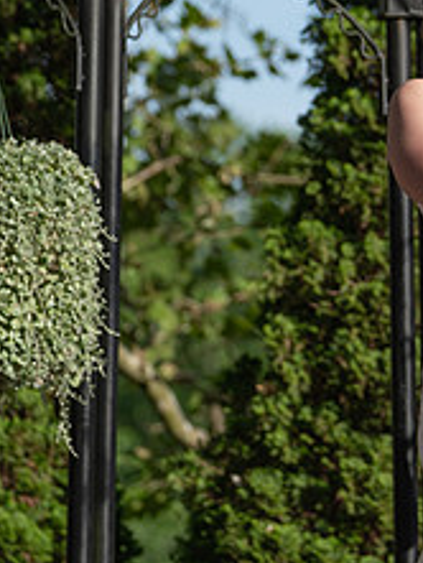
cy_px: 88
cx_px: 605
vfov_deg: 5.5
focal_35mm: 357
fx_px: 5811
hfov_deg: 4.1
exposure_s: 1/500
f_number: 4
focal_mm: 120
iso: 50
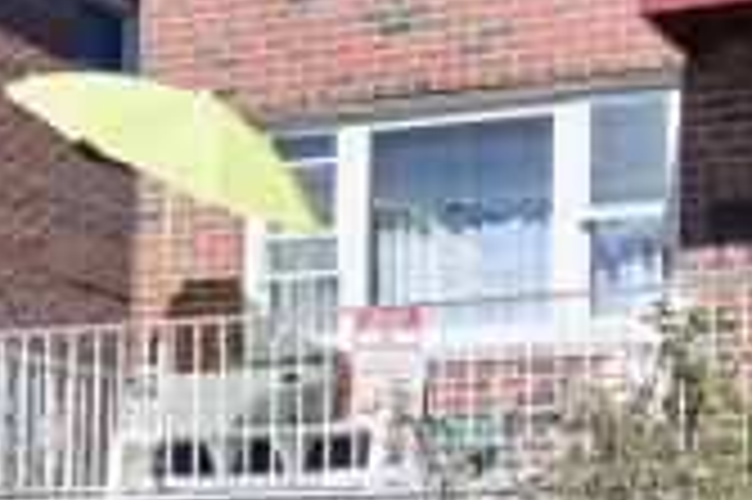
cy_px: 378
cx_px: 518
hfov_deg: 28.2
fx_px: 1485
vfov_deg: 19.0
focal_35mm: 71
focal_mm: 11
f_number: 14
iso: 400
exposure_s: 1/320
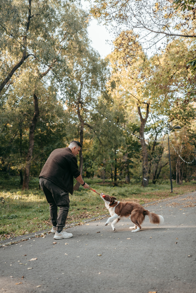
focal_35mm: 35
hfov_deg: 37.9
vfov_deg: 54.4
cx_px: 98
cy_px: 146
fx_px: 286
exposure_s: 1/640
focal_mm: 35
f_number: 1.8
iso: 360
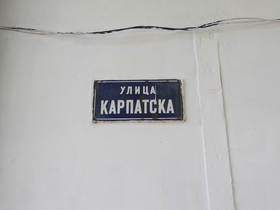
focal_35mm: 51
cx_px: 140
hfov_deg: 37.5
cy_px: 105
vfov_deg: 28.6
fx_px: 413
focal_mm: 5.43
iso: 89
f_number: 1.89
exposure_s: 1/299
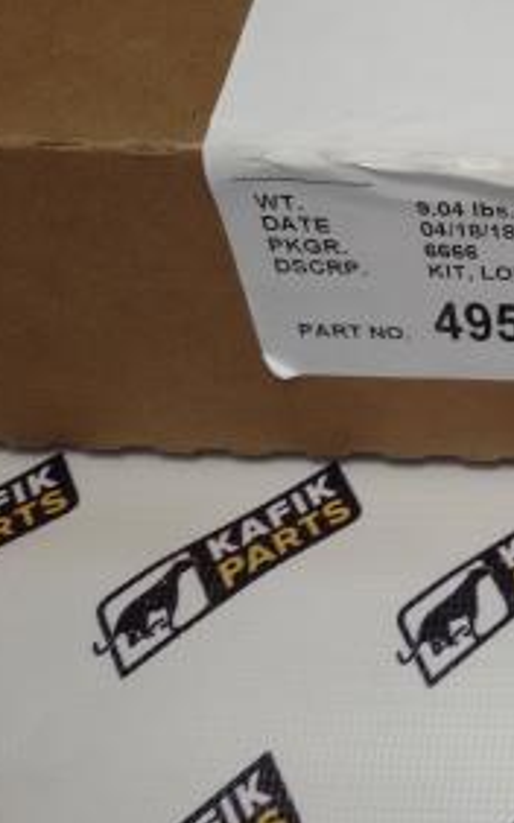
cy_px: 299
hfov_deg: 18.7
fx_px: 1413
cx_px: 721
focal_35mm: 63
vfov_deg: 32.3
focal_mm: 2.93
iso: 50
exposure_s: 1/50
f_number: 2.4
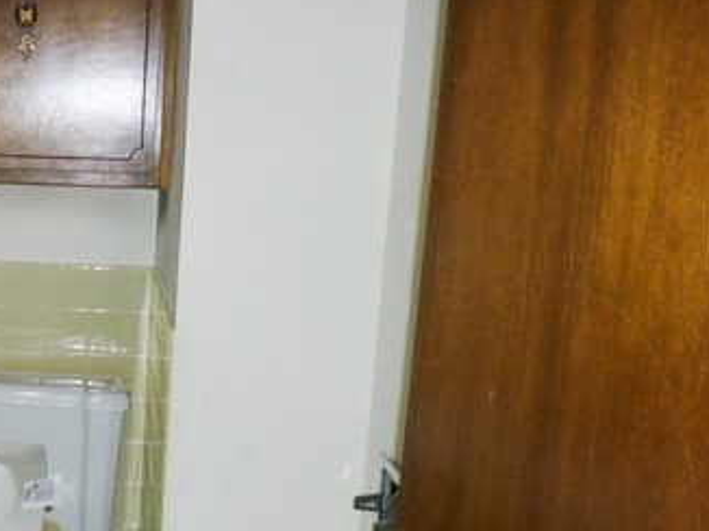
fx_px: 1167
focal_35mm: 57
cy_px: 392
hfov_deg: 31.6
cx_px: 22
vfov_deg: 25.4
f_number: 3.3
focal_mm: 5.2
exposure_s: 1/60
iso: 100
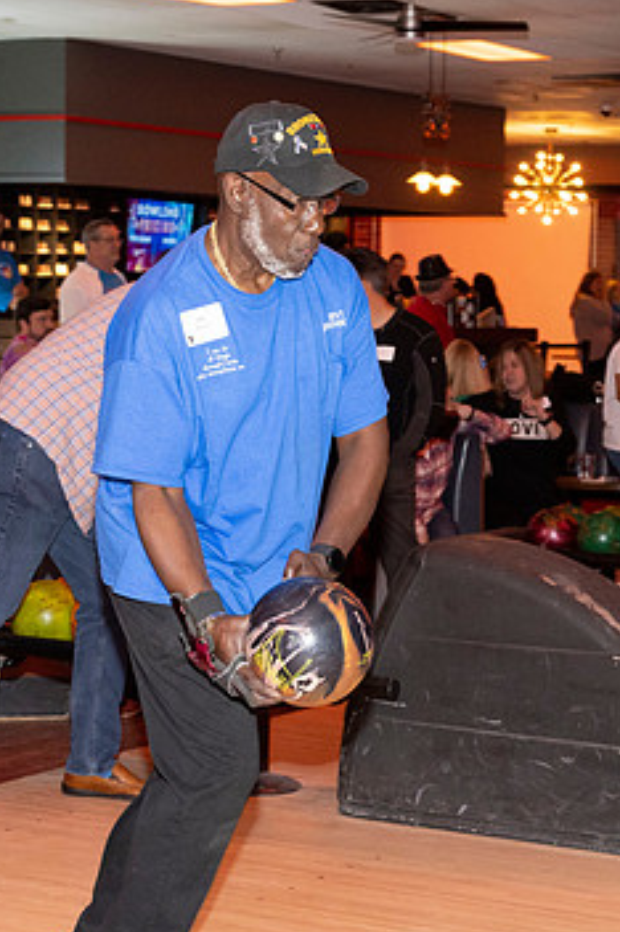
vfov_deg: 21.2
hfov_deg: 14.2
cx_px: 258
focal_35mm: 96
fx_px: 2485
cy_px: 588
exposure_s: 1/100
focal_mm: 50
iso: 2000
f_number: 5.6
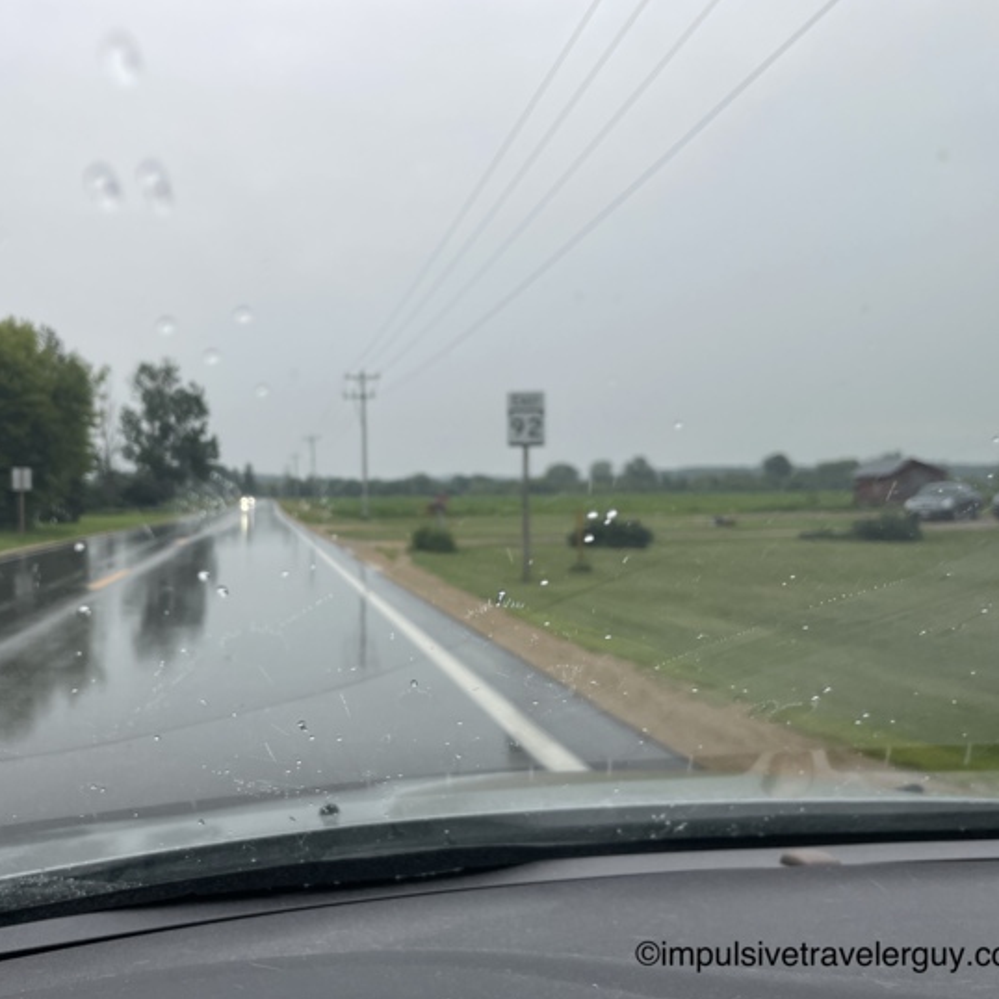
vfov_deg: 52.5
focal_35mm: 31
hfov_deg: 51.9
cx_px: 365
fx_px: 1012
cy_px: 501
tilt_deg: +1.7
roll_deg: +0.5
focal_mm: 4.2
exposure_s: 1/255
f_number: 1.6
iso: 32
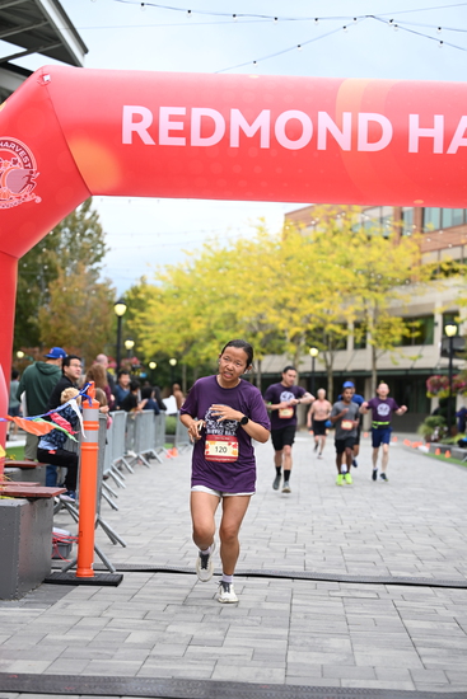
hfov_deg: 18.9
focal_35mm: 72
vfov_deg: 28.1
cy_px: 350
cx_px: 234
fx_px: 1400
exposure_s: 1/2000
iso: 640
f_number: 2.8
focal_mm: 72
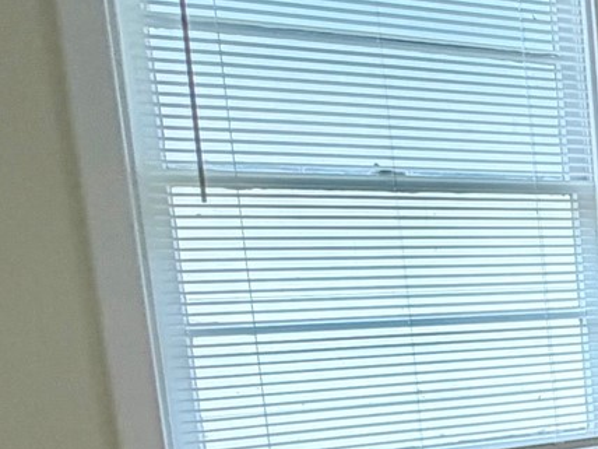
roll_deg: -0.1
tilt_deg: -8.9
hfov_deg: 16.0
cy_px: 378
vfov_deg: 21.6
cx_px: 1375
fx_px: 1157
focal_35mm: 67
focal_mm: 2.22
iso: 250
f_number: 2.2
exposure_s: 1/121
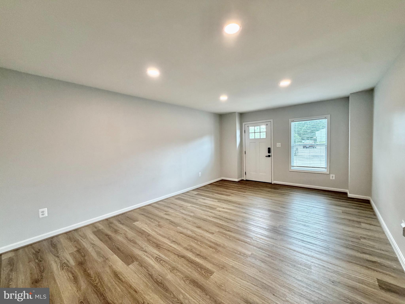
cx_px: 202
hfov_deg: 102.1
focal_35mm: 14
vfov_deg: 85.7
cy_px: 152
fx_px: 164
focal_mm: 2.22
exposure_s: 1/120
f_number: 2.2
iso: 200
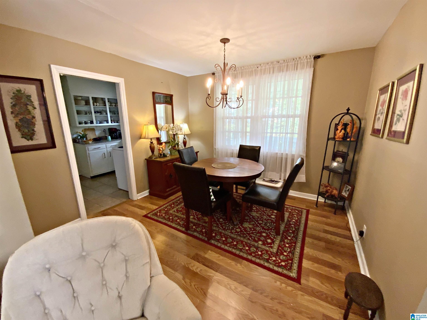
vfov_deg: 85.7
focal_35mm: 14
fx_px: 173
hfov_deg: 102.1
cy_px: 160
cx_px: 214
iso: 160
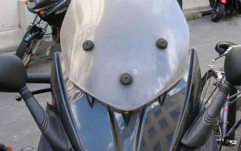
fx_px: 355
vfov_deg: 24.0
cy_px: 74
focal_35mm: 54
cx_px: 120
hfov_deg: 37.5
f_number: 3
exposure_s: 1/81.5
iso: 50
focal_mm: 5.8
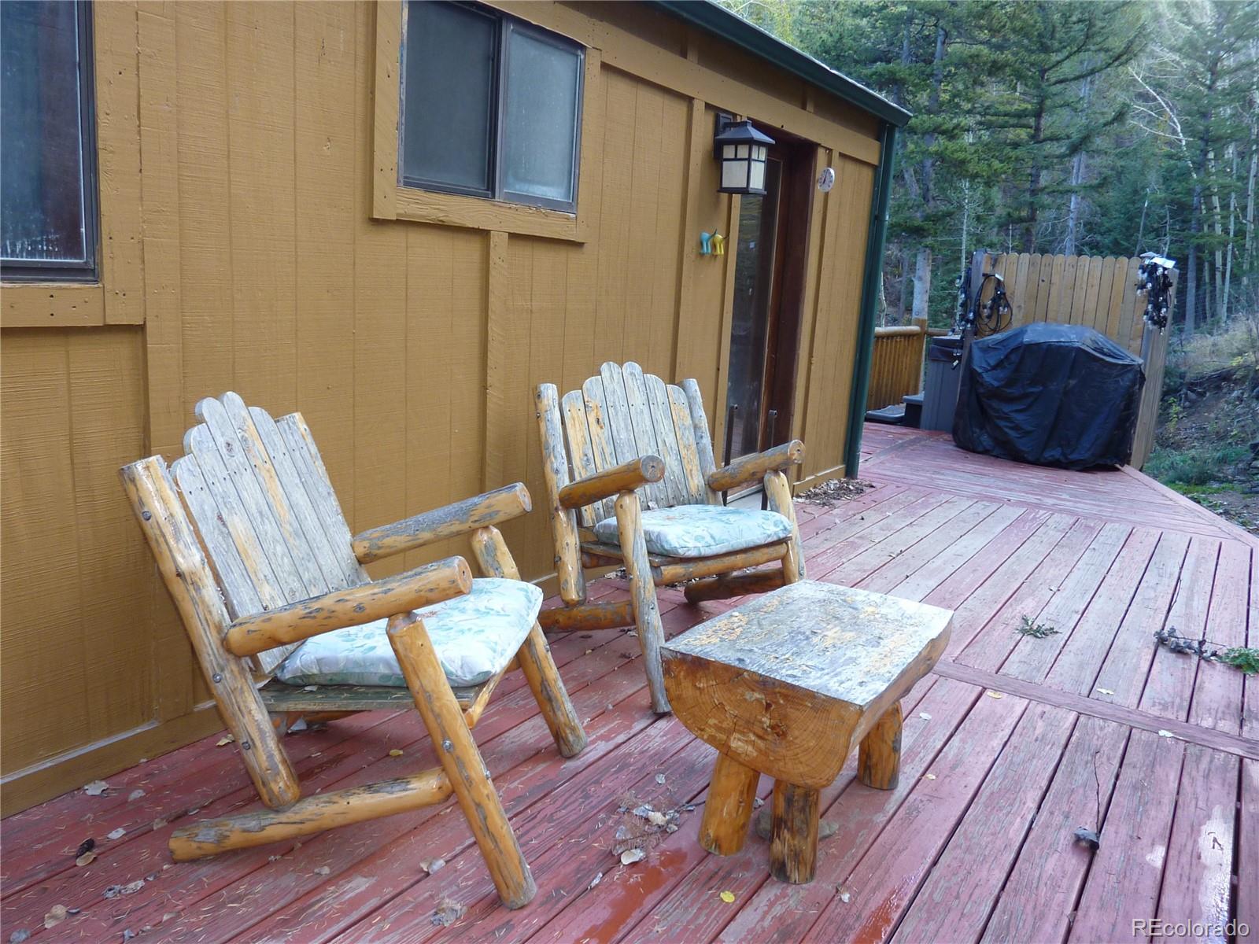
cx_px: 630
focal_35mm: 25
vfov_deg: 54.9
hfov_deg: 69.4
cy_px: 472
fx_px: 909
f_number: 3.3
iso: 125
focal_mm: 4.1
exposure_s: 1/30
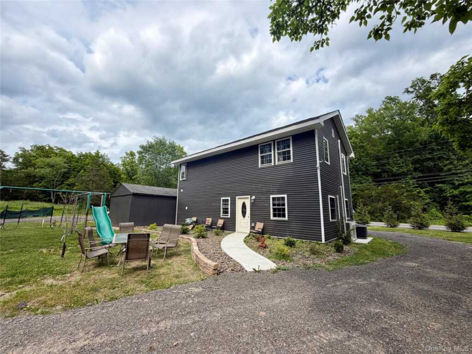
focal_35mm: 14
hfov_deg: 102.1
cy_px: 177
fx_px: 191
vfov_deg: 85.7
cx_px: 236
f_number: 2.2
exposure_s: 1/770
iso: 40
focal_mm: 2.22
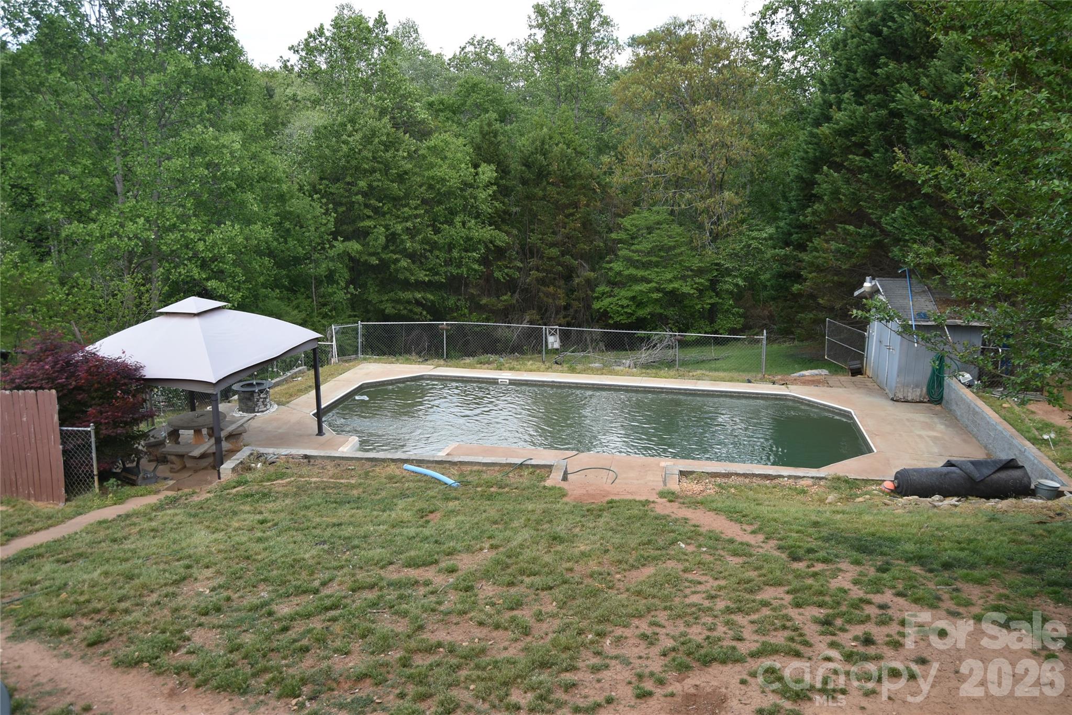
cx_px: 536
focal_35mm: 27
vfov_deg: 47.9
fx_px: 804
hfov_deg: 67.4
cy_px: 358
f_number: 5.6
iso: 220
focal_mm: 18
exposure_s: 1/250
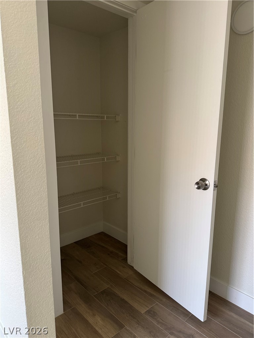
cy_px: 169
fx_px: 235
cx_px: 127
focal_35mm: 24
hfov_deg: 56.8
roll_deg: -1.6
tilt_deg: -9.3
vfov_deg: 71.6
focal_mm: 6.76
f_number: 1.78
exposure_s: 1/60
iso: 250
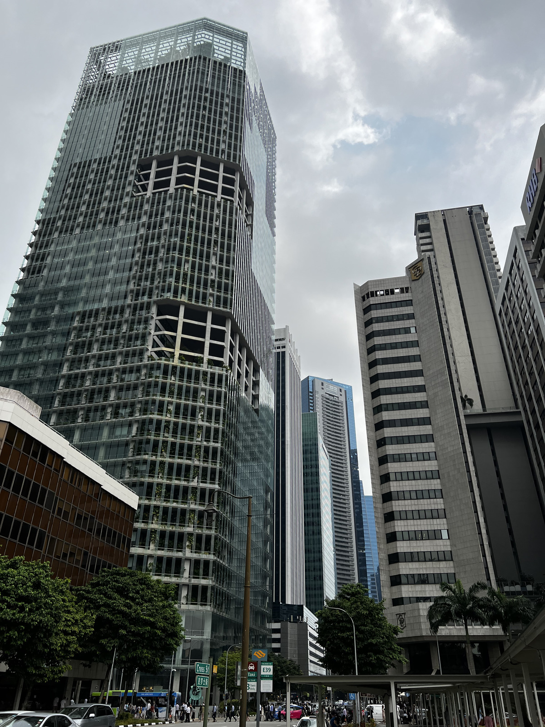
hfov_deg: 53.1
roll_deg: -1.0
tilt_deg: +30.8
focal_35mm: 26
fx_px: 546
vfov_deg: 67.3
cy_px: 364
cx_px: 272
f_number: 1.5
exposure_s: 1/5319
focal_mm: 5.7
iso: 50
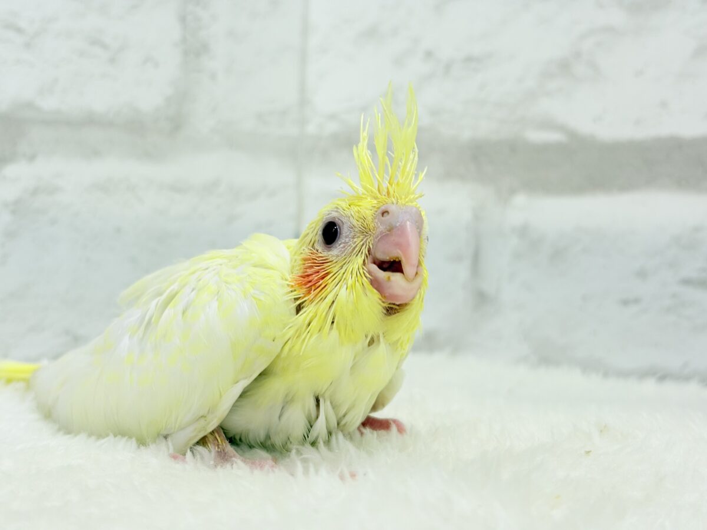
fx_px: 1062
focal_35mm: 52
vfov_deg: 28.0
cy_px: 265
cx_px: 354
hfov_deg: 36.8
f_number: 1.6
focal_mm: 5.96
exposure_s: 1/50
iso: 25
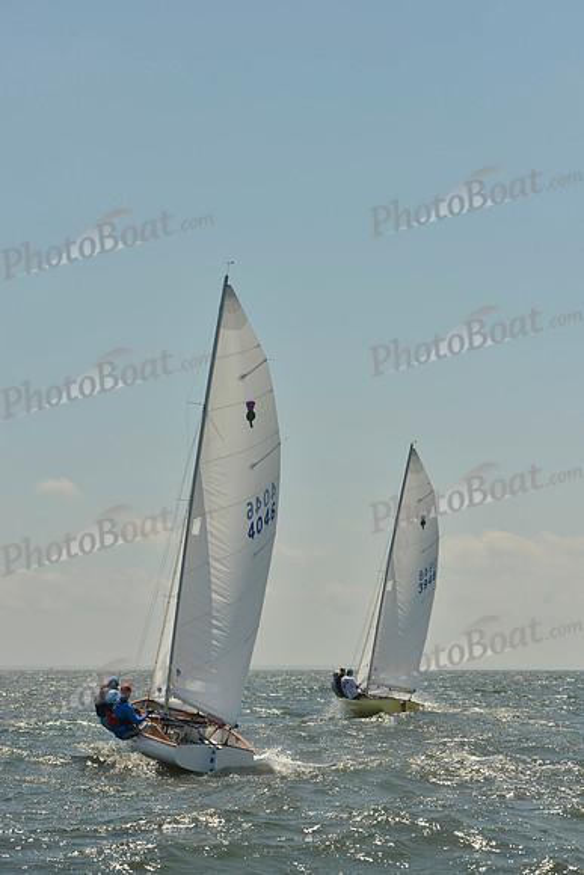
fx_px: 2067
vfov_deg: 23.9
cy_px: 438
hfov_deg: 16.1
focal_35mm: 85
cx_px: 292
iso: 200
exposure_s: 1/1250
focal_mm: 85
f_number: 9
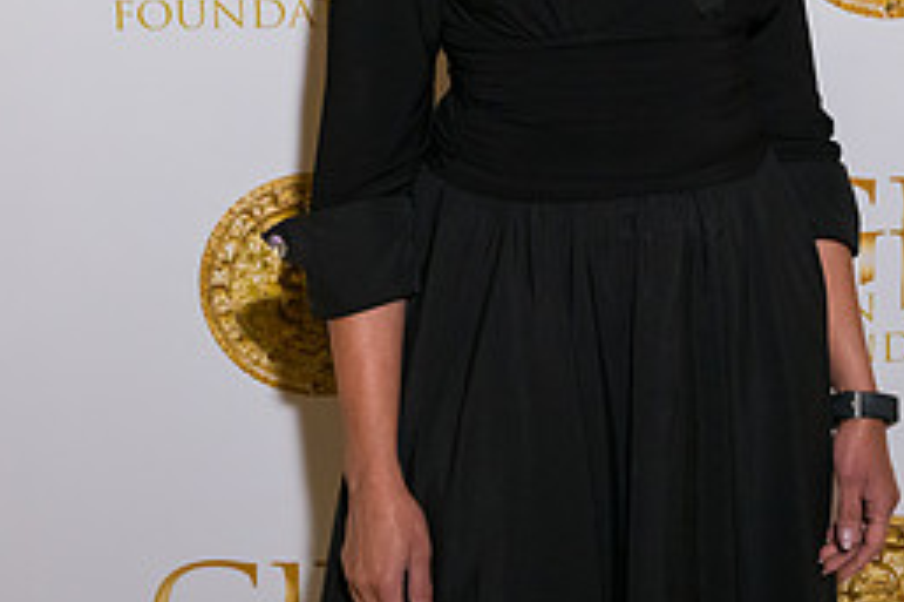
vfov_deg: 11.6
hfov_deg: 17.6
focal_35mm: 116
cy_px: -50
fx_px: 2911
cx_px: 523
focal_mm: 48
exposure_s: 1/125
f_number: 5
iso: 1600
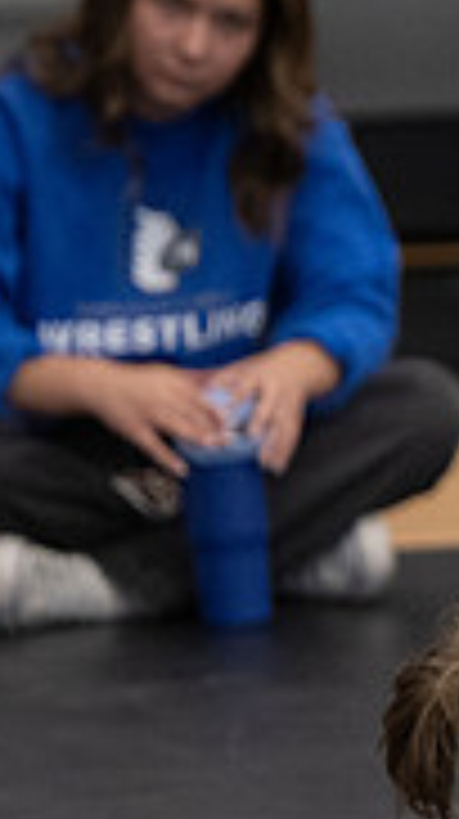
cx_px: 756
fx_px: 16056
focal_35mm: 740
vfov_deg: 2.9
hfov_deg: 1.6
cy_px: 1075
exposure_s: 1/1000
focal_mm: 165
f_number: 2.8
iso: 3200
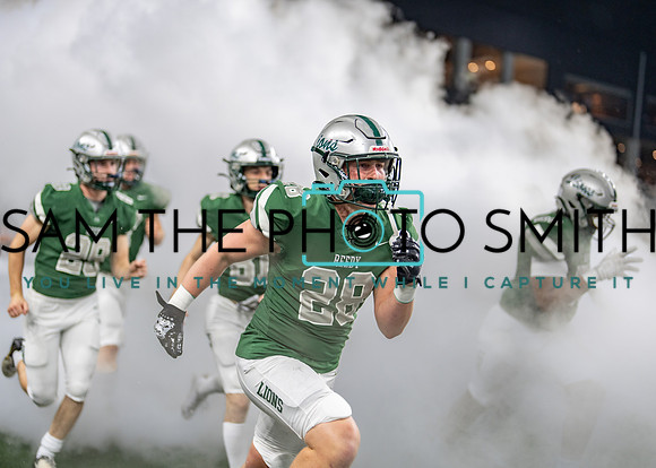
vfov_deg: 27.0
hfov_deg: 37.2
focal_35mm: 52
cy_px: 234
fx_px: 976
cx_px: 328
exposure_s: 1/1250
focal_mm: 50
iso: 500
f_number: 1.2
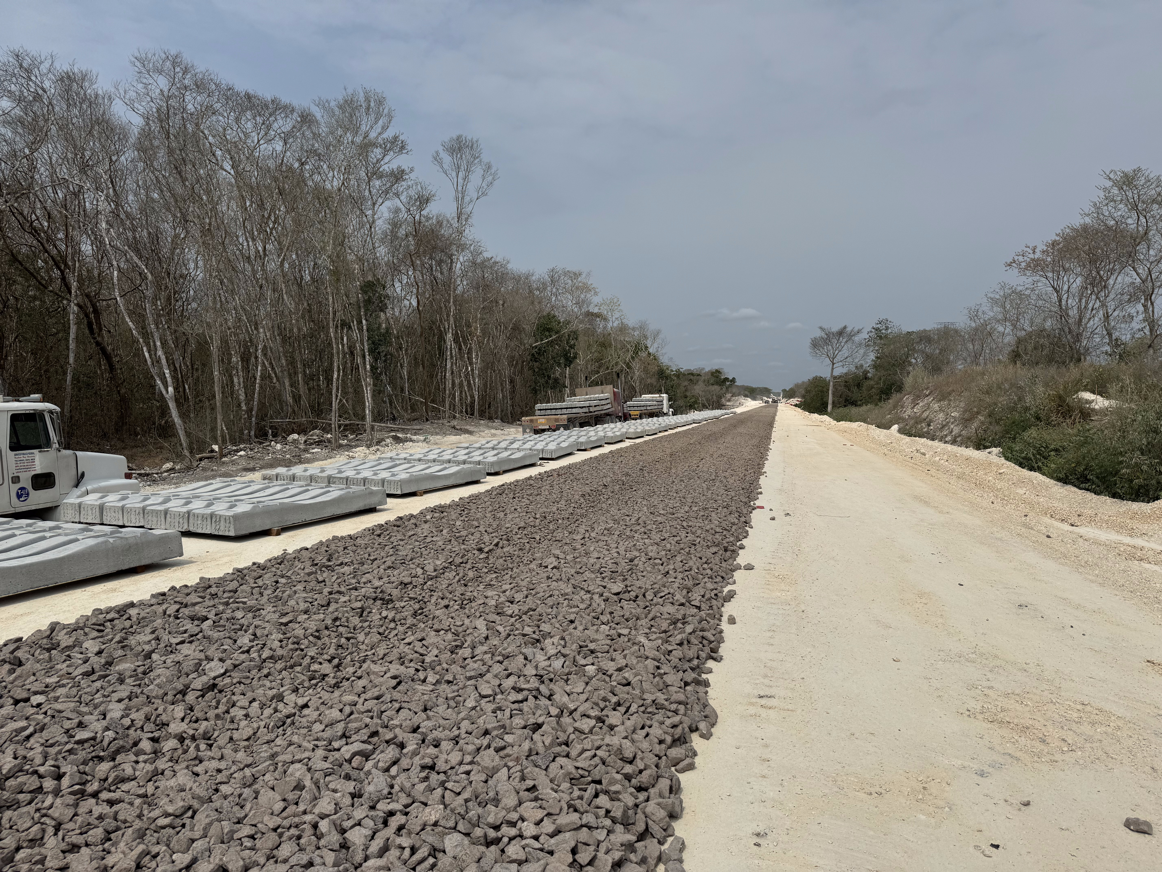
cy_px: 436
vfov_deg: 56.8
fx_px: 806
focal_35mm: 24
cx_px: 581
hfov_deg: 71.6
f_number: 1.78
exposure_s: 1/12346
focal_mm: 6.86
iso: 80
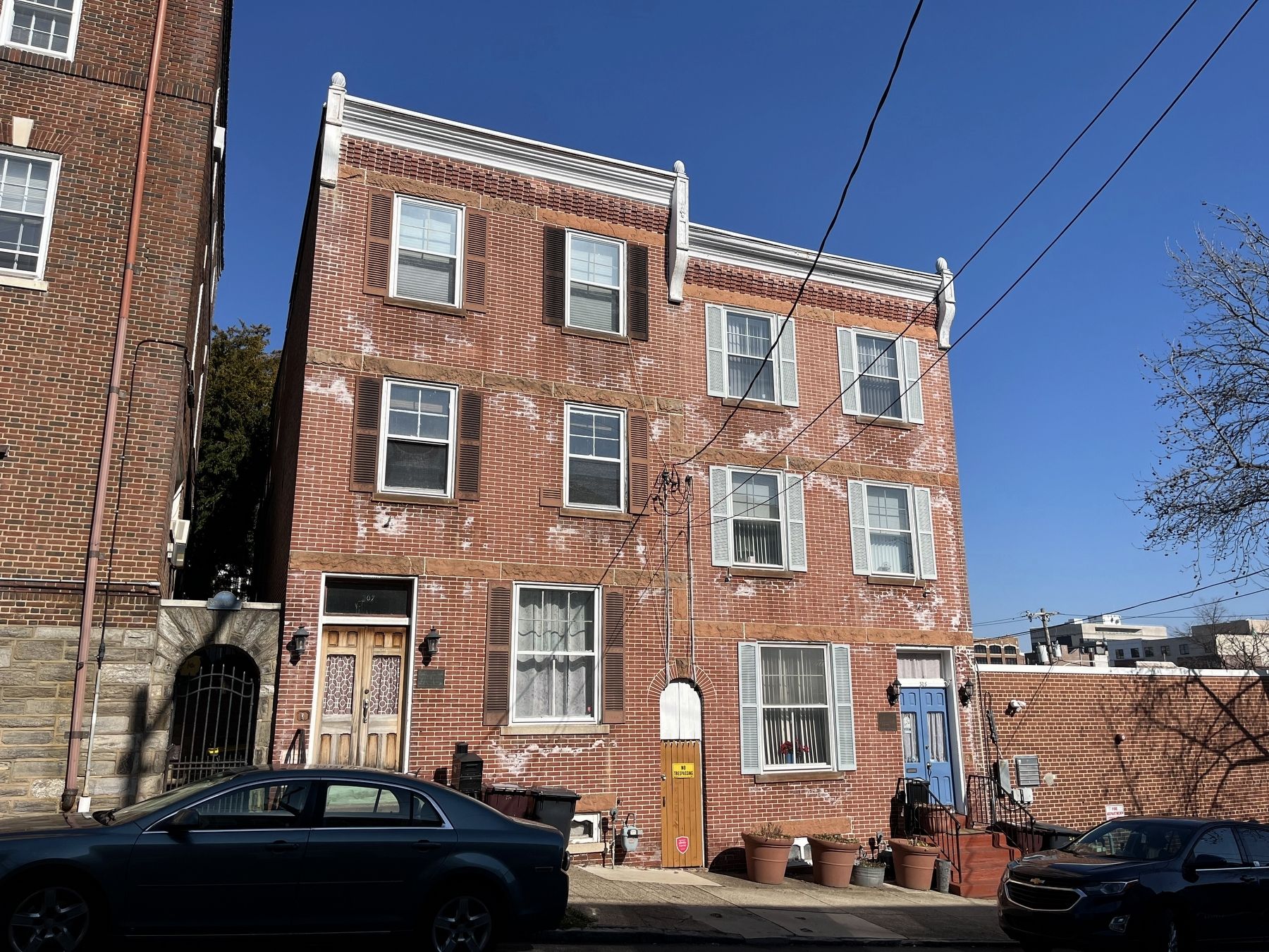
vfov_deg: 53.1
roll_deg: -0.5
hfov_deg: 67.3
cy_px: 476
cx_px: 634
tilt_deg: +15.2
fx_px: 953
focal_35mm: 26
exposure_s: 1/5556
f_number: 1.6
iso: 50
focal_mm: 5.1
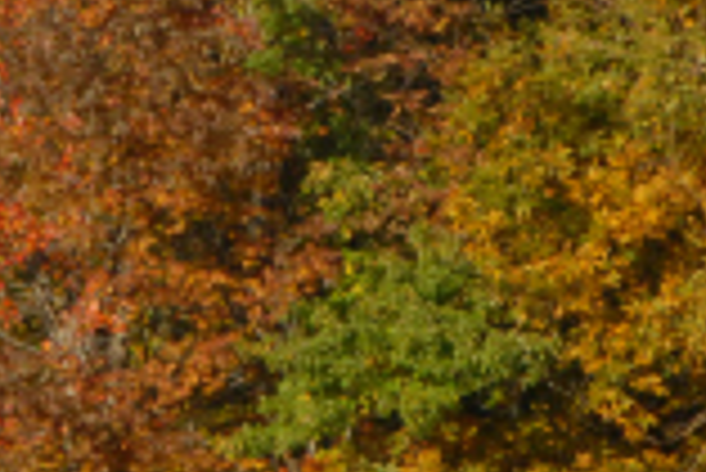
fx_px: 12307
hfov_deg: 3.3
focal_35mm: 627
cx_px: -49
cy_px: 49
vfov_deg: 2.2
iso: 800
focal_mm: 82
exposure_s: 1/640
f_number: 13
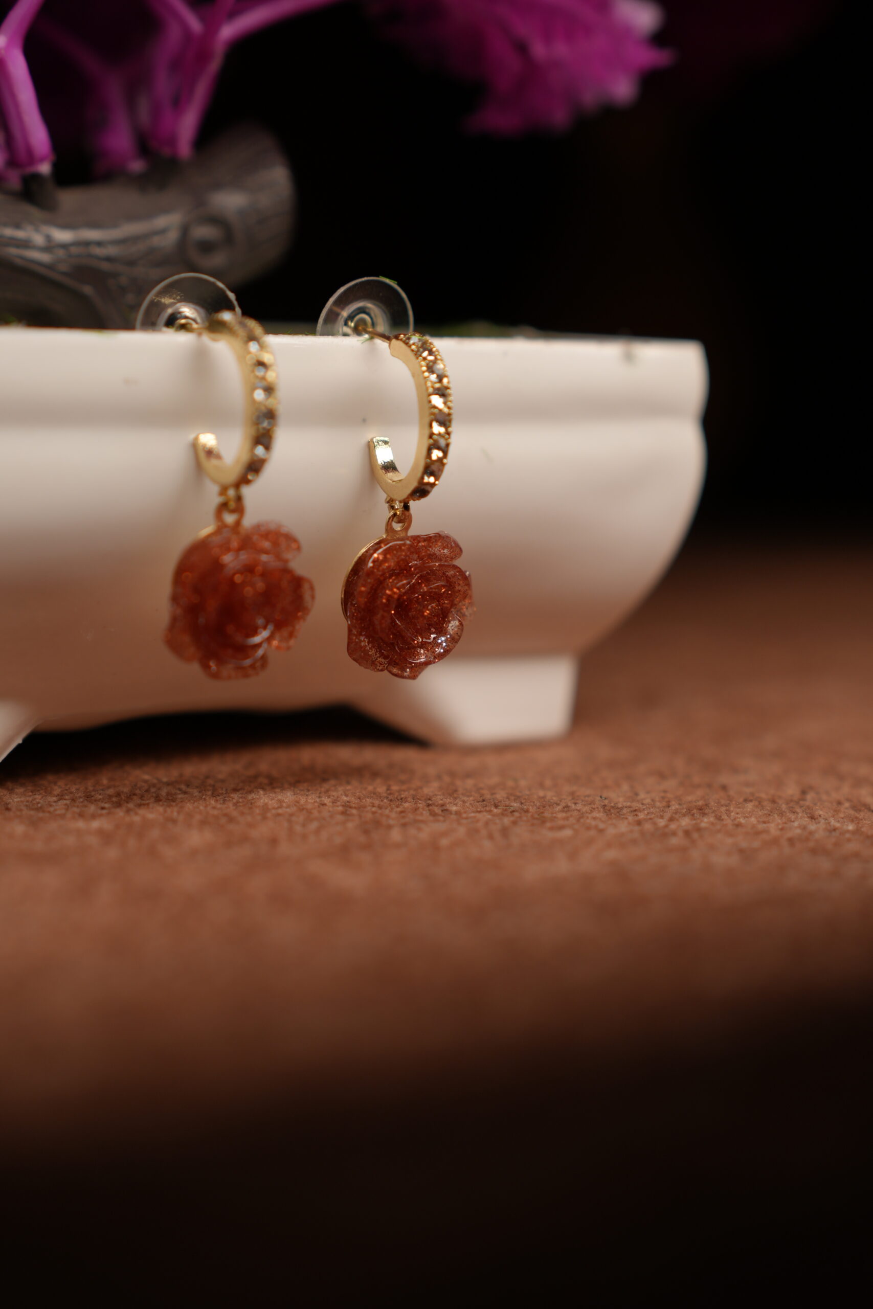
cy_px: 654
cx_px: 436
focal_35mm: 52
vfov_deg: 38.2
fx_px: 1891
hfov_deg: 26.0
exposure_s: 1/100
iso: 100
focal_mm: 35
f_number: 2.8
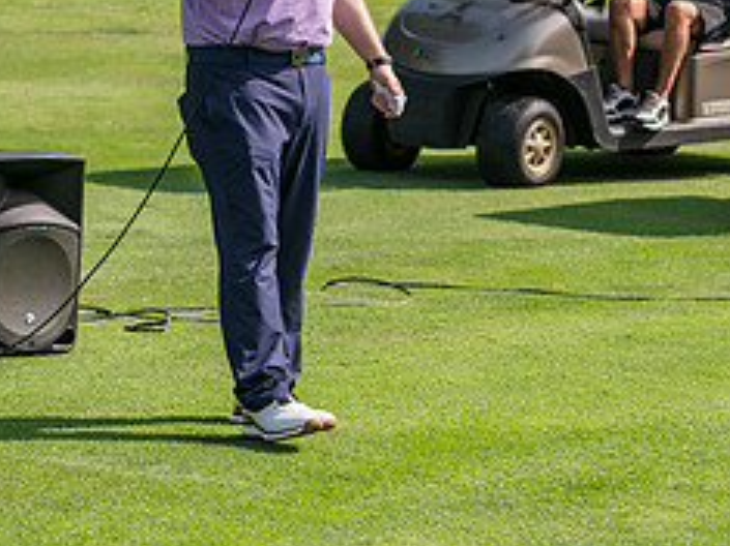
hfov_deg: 10.7
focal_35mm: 185
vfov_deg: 8.0
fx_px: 3899
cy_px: 2
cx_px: 488
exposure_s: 1/500
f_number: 4
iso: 80
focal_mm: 78
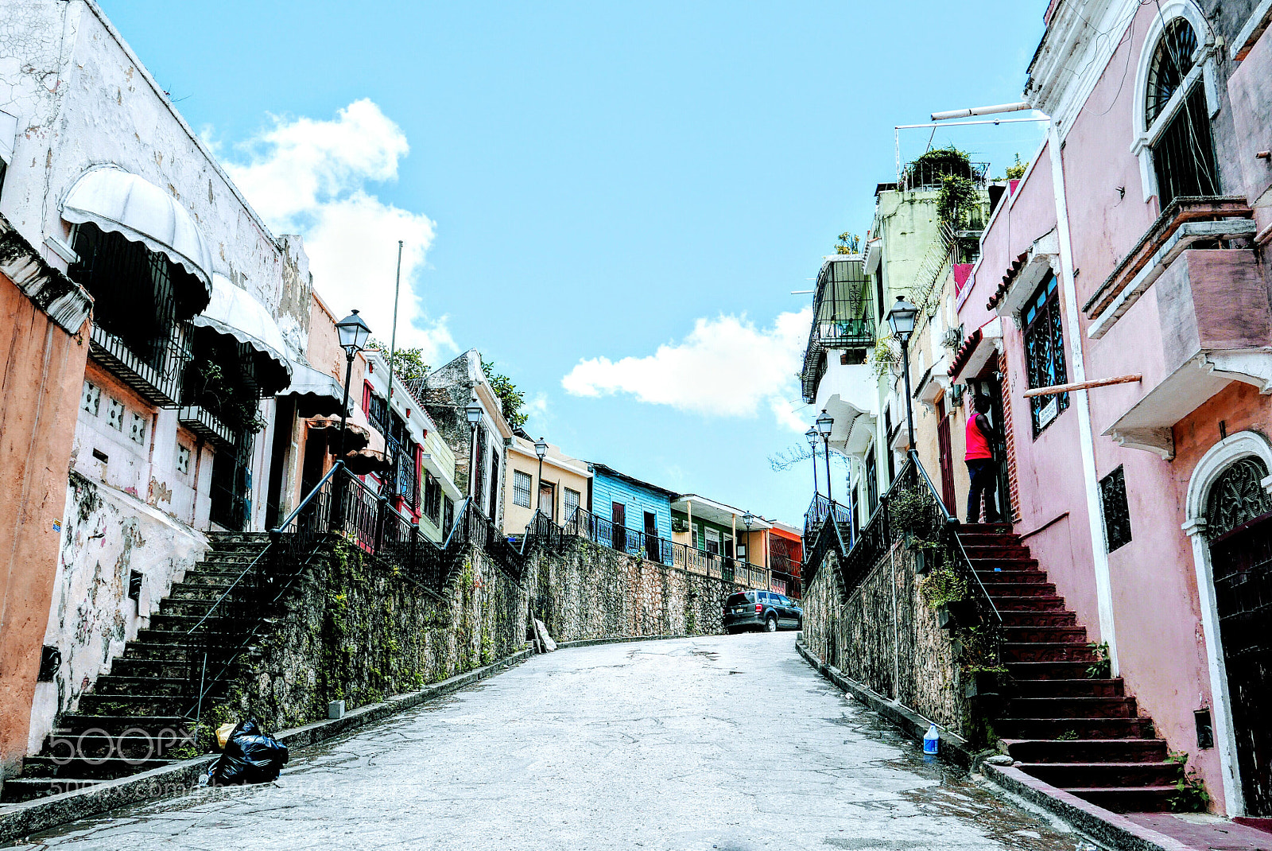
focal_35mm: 34
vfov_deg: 39.0
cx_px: 636
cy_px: 426
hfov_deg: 55.8
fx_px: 1202
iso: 200
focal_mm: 15.4
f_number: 5.6
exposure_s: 1/800
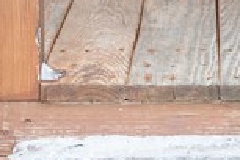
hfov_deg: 9.9
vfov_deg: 6.3
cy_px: -231
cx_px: 249
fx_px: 1373
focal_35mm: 206
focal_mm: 29
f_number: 3.2
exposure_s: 1/15
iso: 100
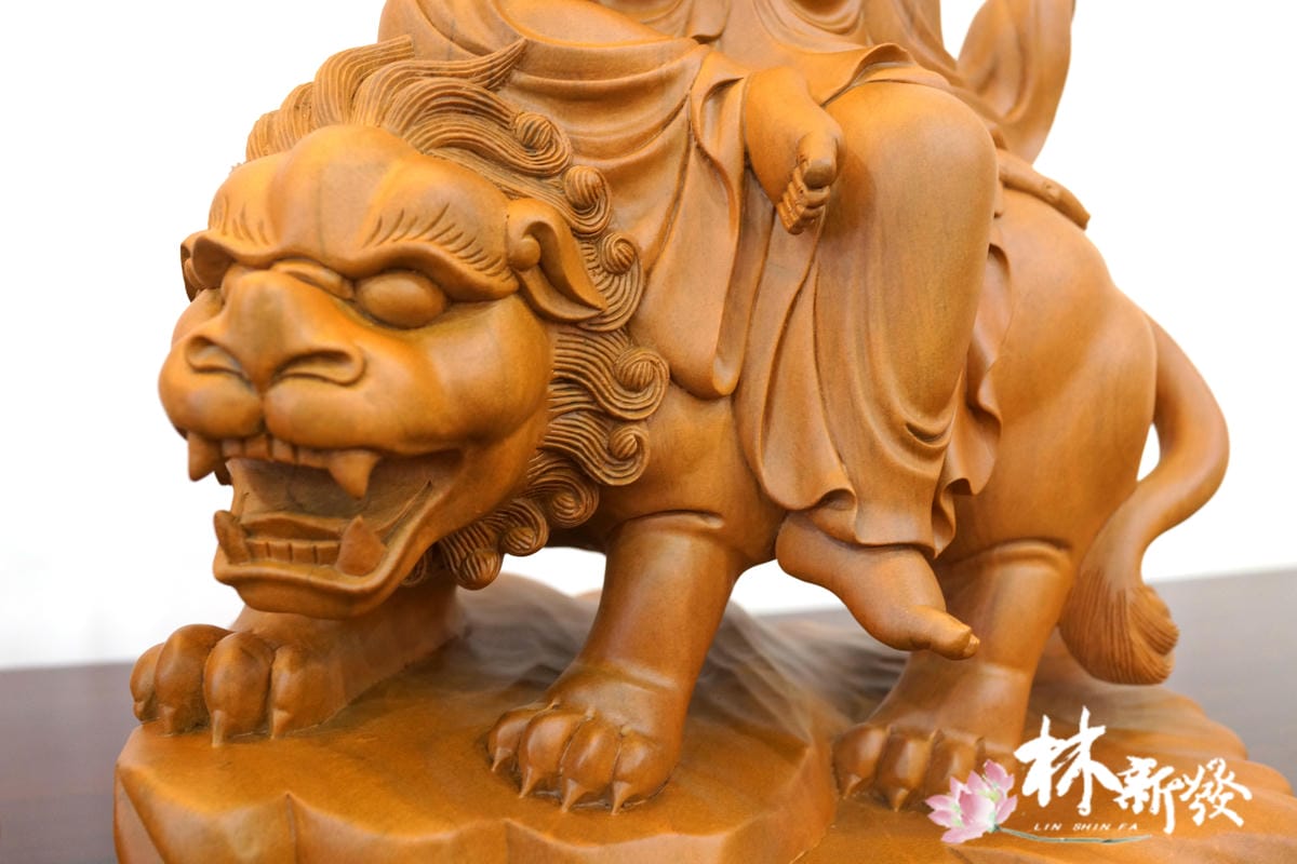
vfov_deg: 37.9
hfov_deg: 54.4
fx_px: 1261
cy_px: 432
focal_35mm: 35
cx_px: 648
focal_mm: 35
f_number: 5.6
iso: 1600
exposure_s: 1/25
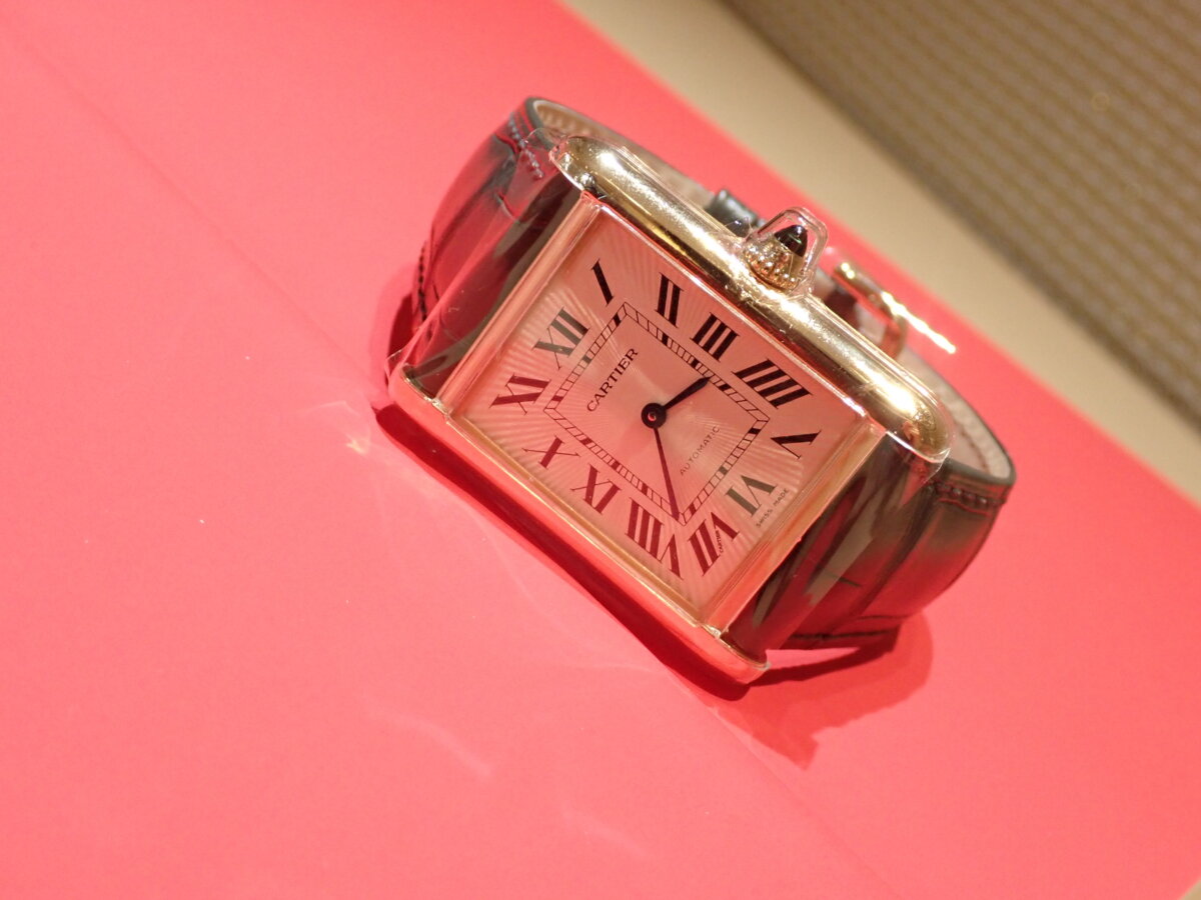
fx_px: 1735
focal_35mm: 50
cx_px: 600
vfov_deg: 29.1
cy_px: 450
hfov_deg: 38.2
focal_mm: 9.01
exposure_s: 1/200
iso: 640
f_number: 4.5
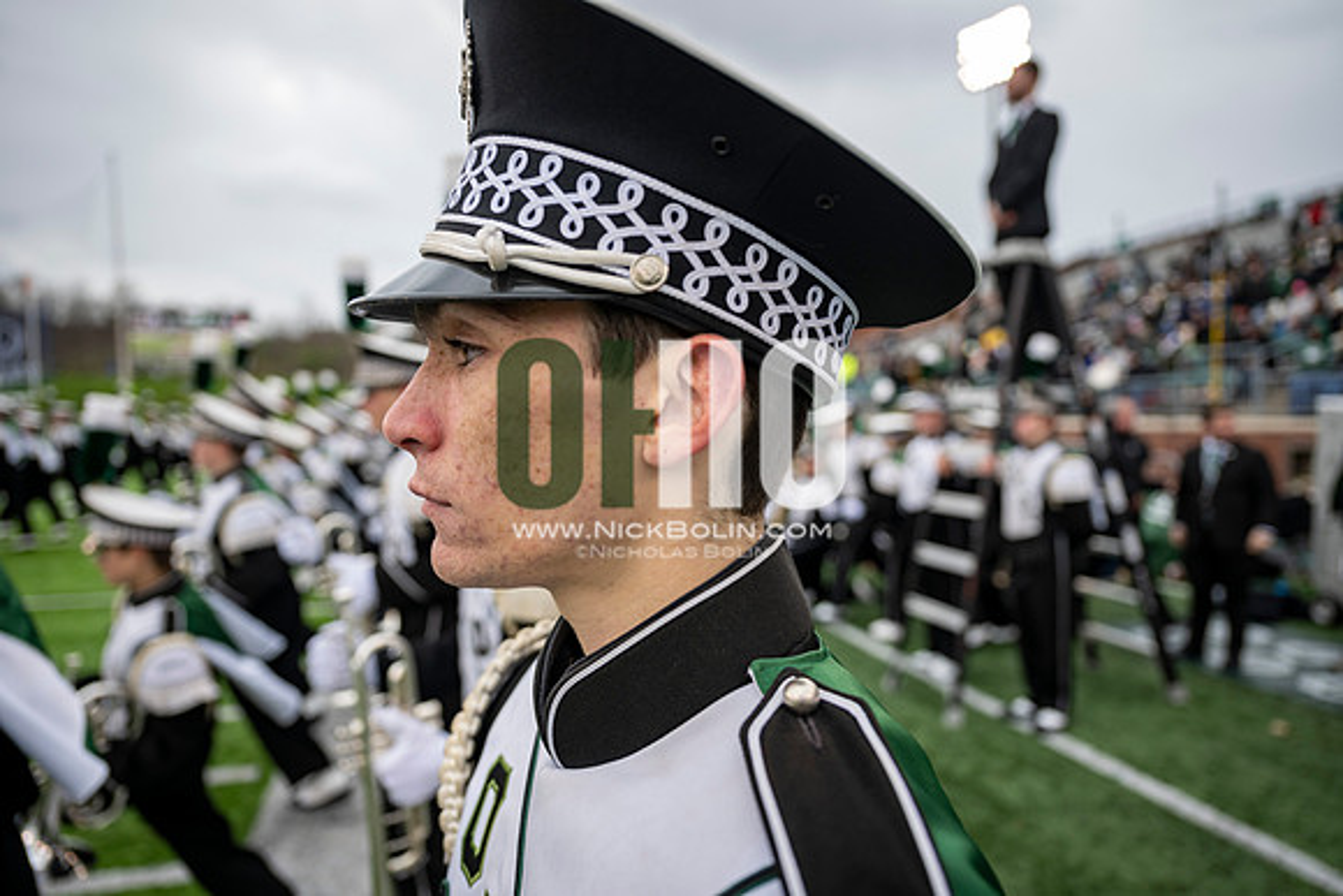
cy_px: 448
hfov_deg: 73.7
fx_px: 896
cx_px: 672
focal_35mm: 24
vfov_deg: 53.2
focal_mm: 24
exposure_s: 1/500
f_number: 2.8
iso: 160
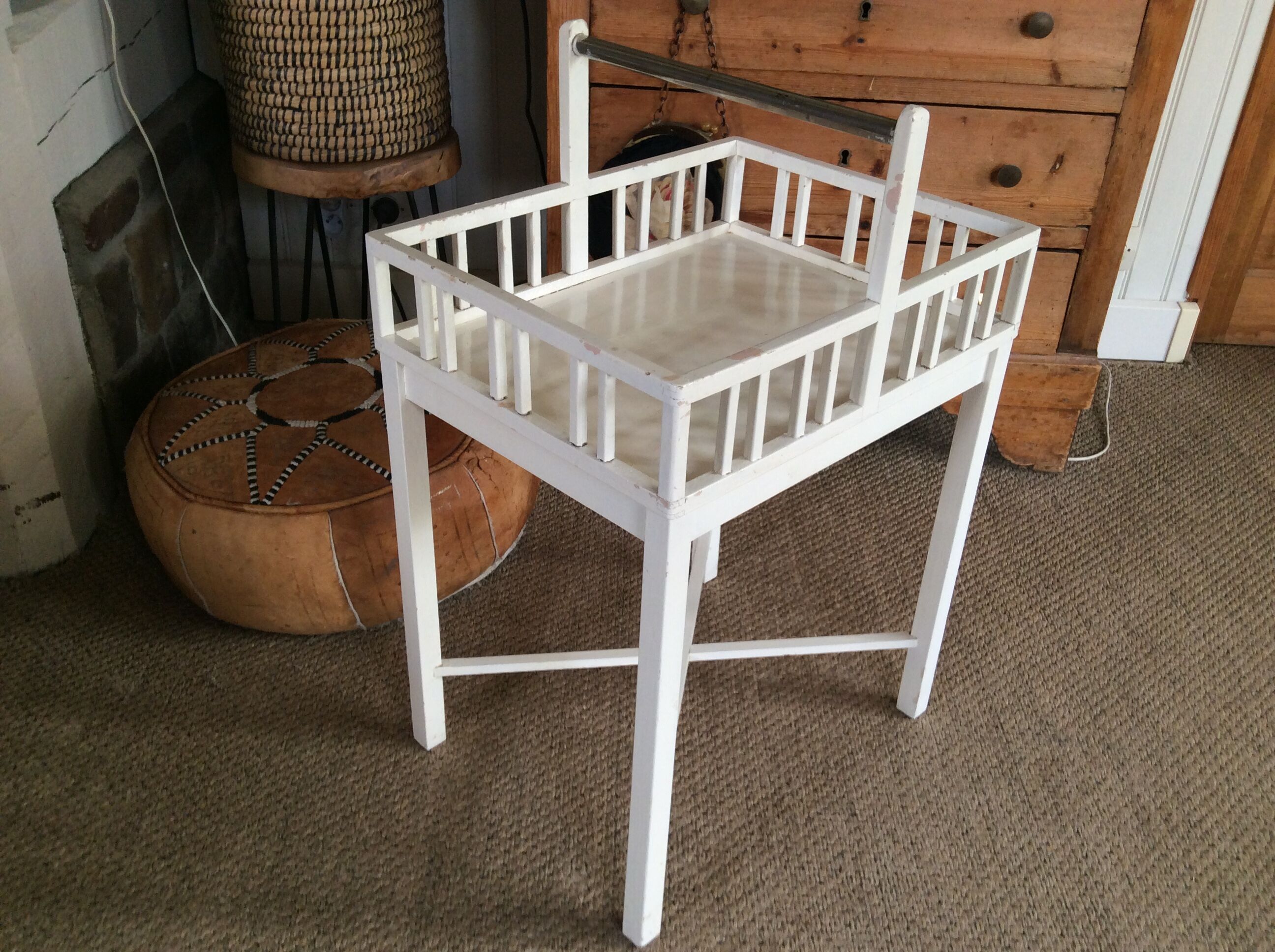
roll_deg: -1.3
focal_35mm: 32
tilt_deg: -33.2
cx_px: 638
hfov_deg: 56.9
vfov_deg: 44.1
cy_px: 476
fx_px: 1177
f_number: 2.4
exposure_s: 1/25
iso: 50
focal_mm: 3.3
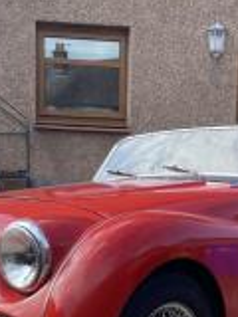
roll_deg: -1.9
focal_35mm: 65
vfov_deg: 28.6
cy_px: 287
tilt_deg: -10.1
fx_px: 596
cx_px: 151
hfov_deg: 22.5
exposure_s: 1/871
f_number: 1.8
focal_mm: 4.25
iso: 32
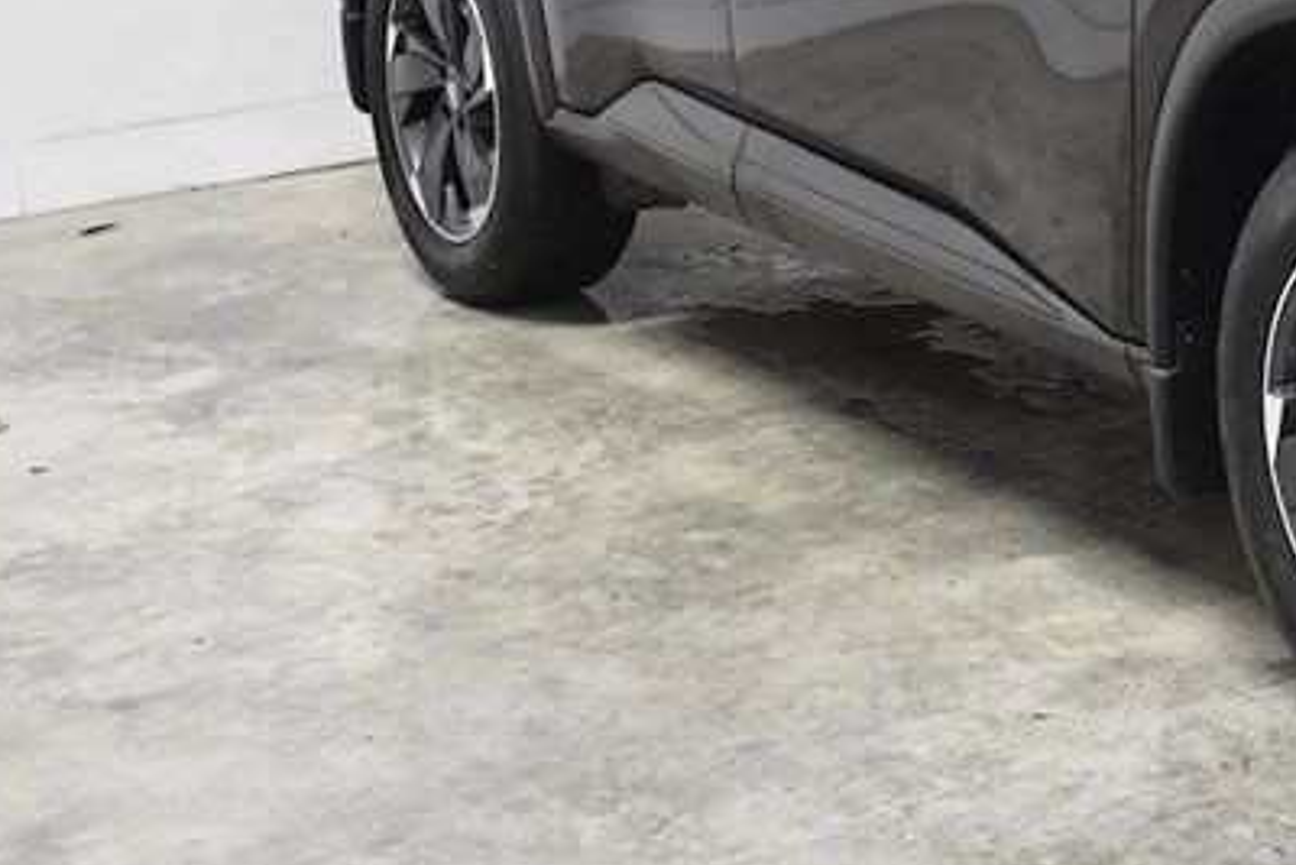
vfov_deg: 15.4
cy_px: -50
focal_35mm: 87
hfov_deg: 21.6
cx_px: 1565
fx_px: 3133
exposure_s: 1/320
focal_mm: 23
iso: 2500
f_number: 4.5
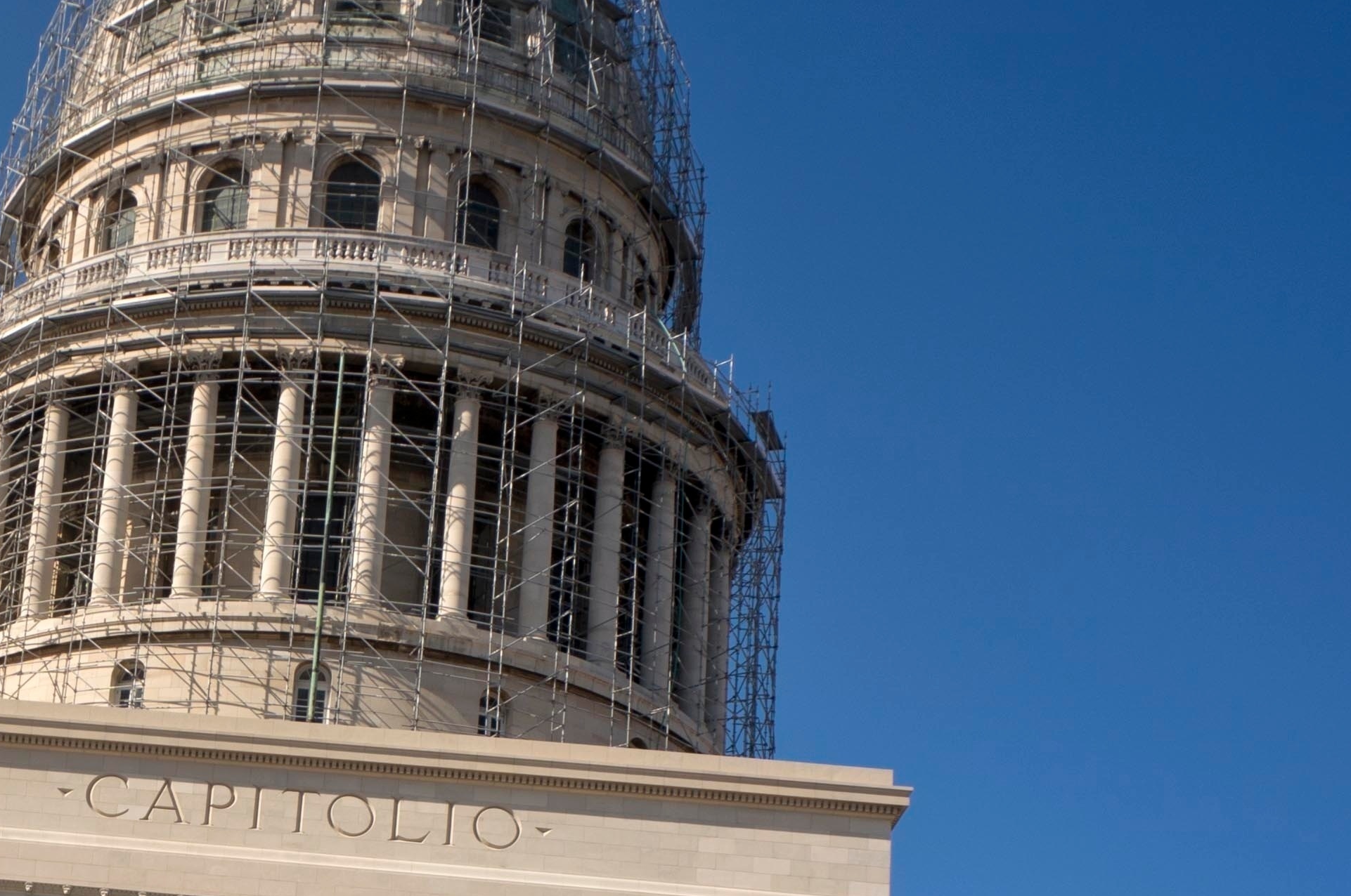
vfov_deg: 12.3
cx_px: -16
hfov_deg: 18.3
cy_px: 1013
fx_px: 4085
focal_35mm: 109
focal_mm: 35
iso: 100
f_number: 2
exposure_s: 1/500
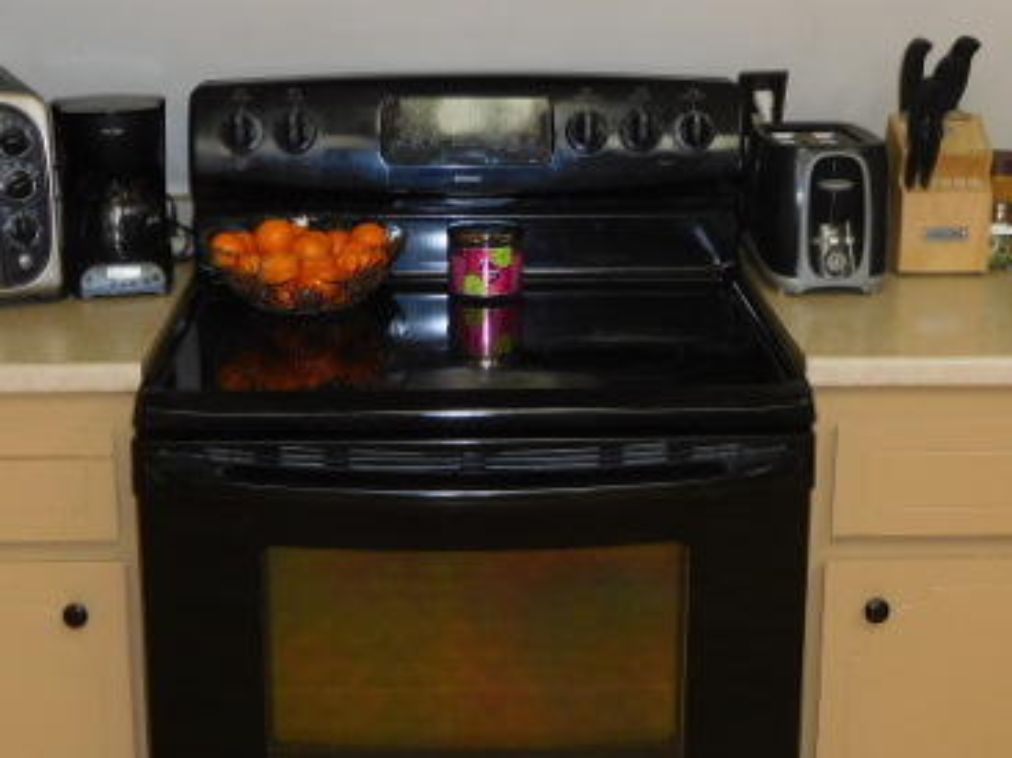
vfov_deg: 24.0
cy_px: 347
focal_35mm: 61
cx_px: 441
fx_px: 1783
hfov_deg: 31.7
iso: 220
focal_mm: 6.2
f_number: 3.8
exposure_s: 1/30
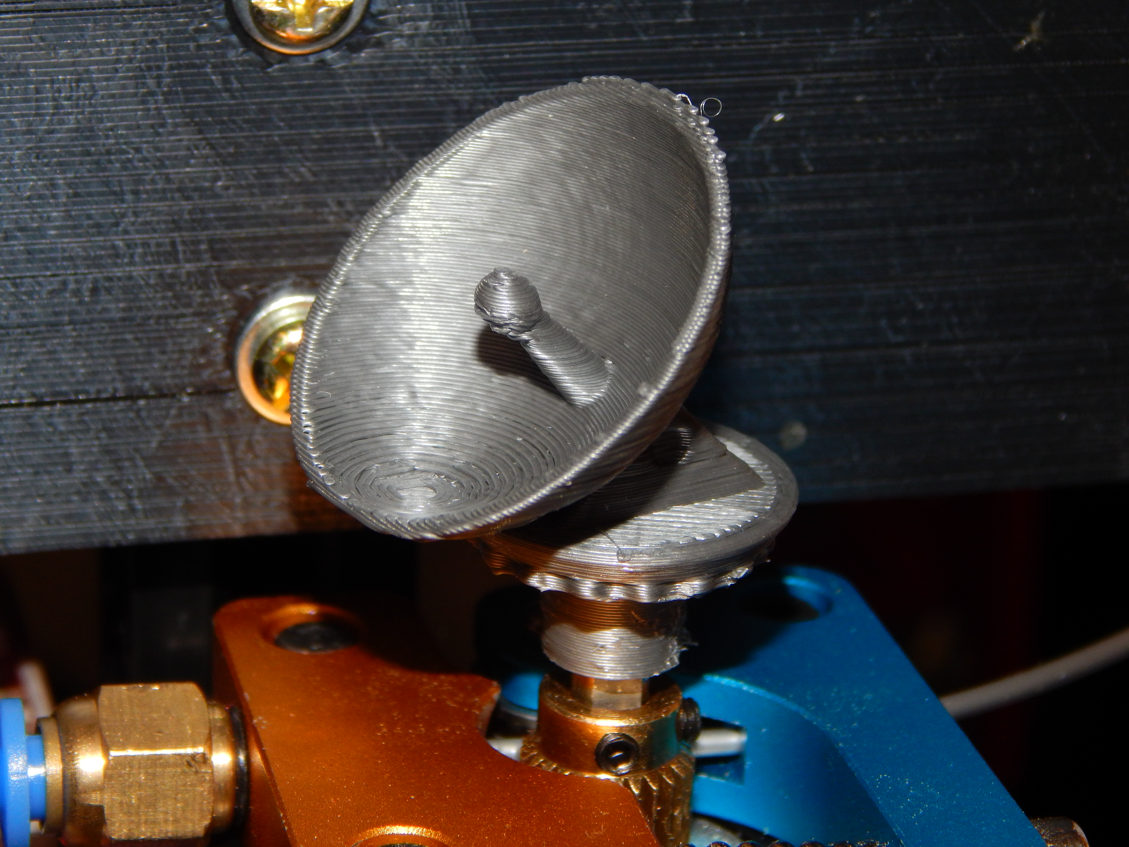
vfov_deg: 11.3
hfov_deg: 15.1
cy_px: 424
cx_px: 564
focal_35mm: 131
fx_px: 4273
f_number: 9.6
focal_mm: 23.4
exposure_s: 1/30
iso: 200
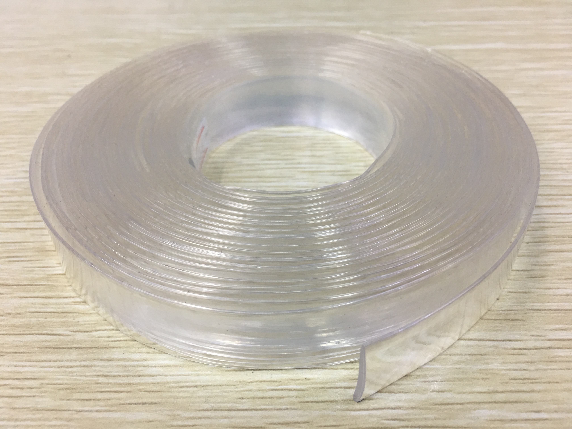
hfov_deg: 61.7
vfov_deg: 48.2
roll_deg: +2.3
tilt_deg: -42.3
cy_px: 214
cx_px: 286
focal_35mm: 29
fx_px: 479
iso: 40
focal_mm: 4.15
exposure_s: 1/33
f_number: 2.2
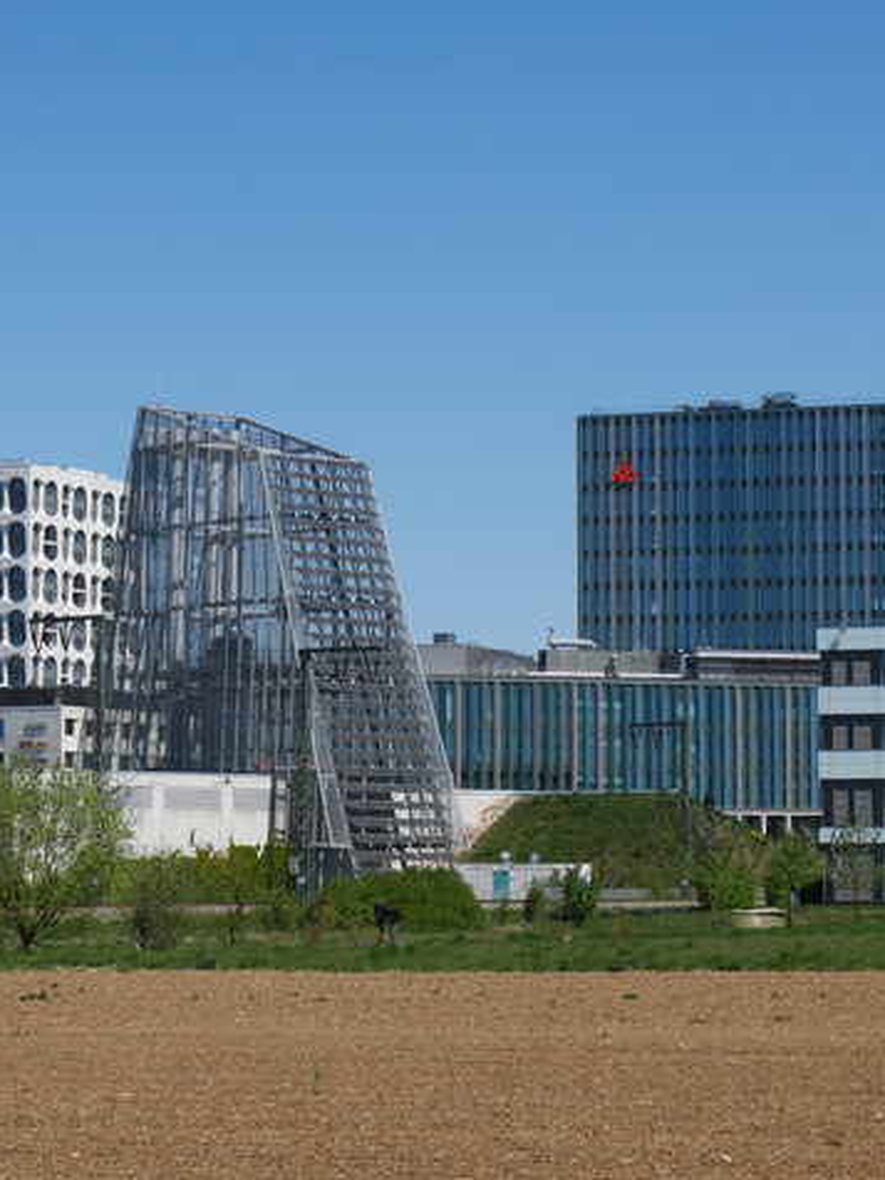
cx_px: 414
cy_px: 590
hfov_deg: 13.1
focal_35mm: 113
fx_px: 3852
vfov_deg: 17.4
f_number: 10
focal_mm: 42
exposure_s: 1/500
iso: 200
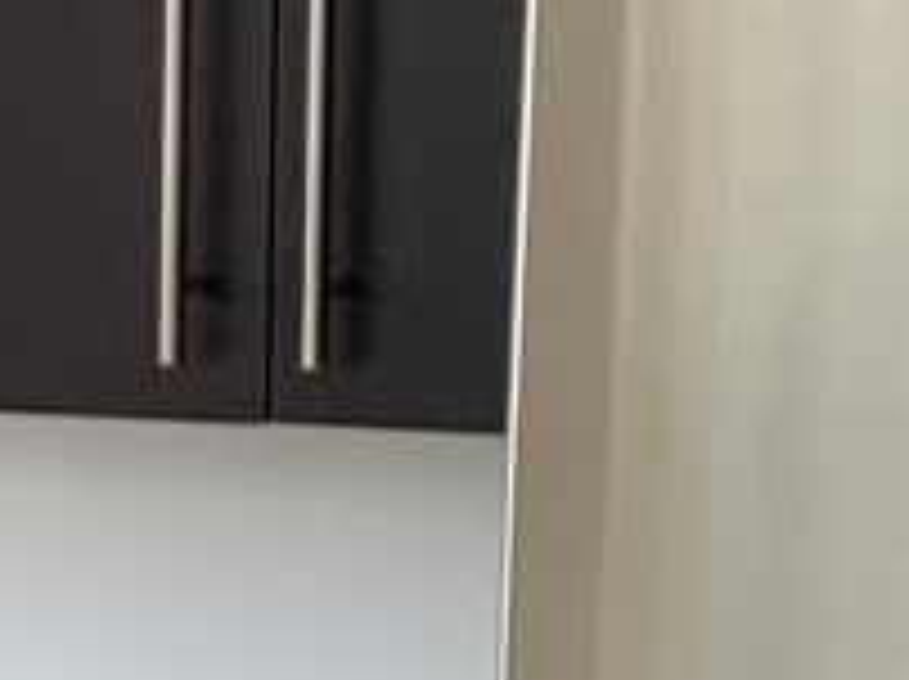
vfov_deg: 7.1
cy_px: 860
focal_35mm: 206
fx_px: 5403
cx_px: -801
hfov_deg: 9.1
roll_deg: -0.3
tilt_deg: -10.3
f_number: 1.8
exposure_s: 1/121
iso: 80
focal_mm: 4.25
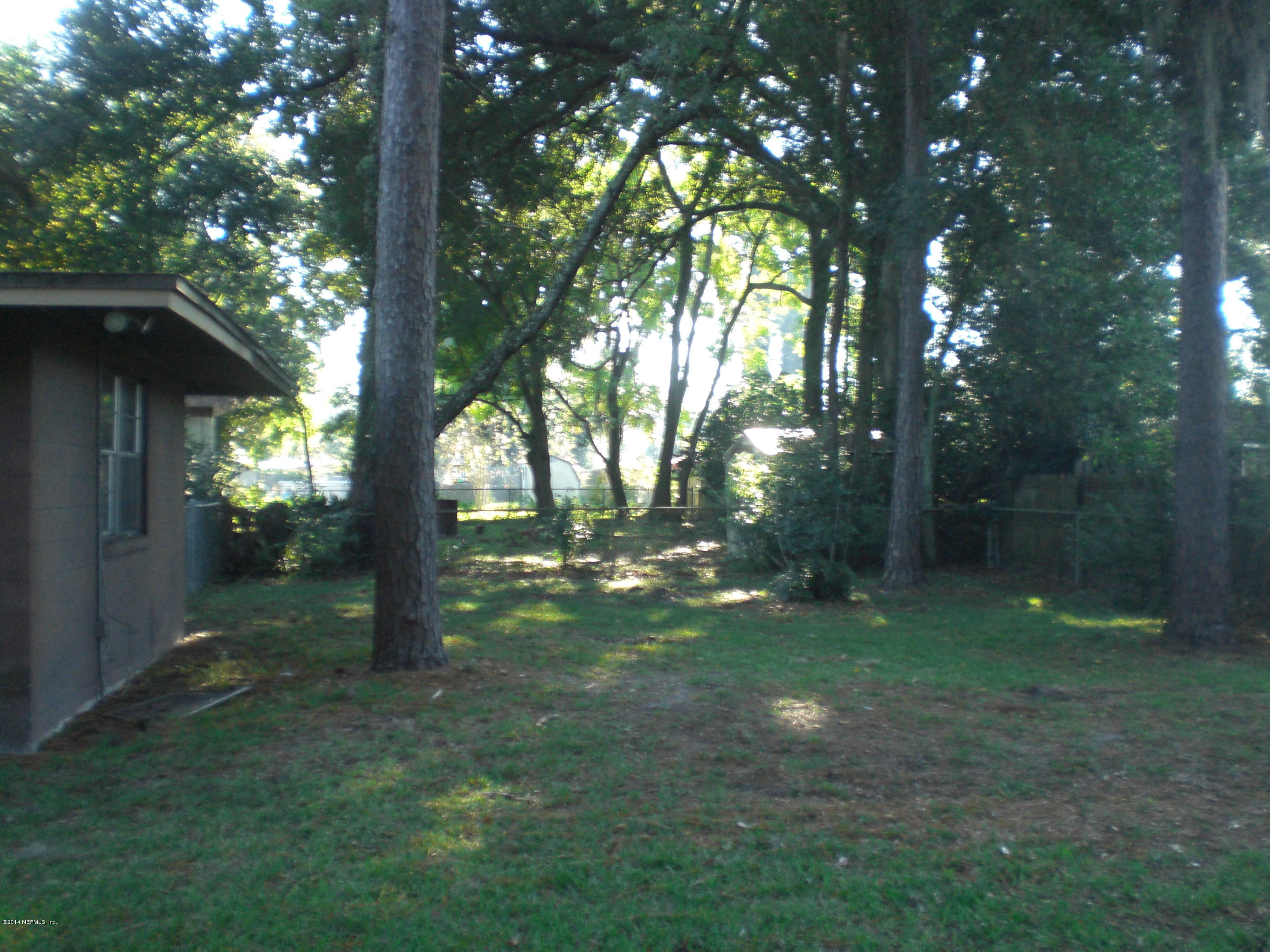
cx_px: 635
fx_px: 1394
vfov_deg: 37.7
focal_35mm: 38
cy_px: 476
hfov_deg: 49.0
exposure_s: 1/125
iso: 200
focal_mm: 6.3
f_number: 3.1
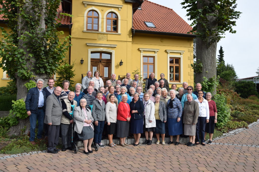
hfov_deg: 59.5
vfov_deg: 41.7
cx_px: 130
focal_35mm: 32
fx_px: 227
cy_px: 86
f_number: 8
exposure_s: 1/250
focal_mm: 21
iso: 200
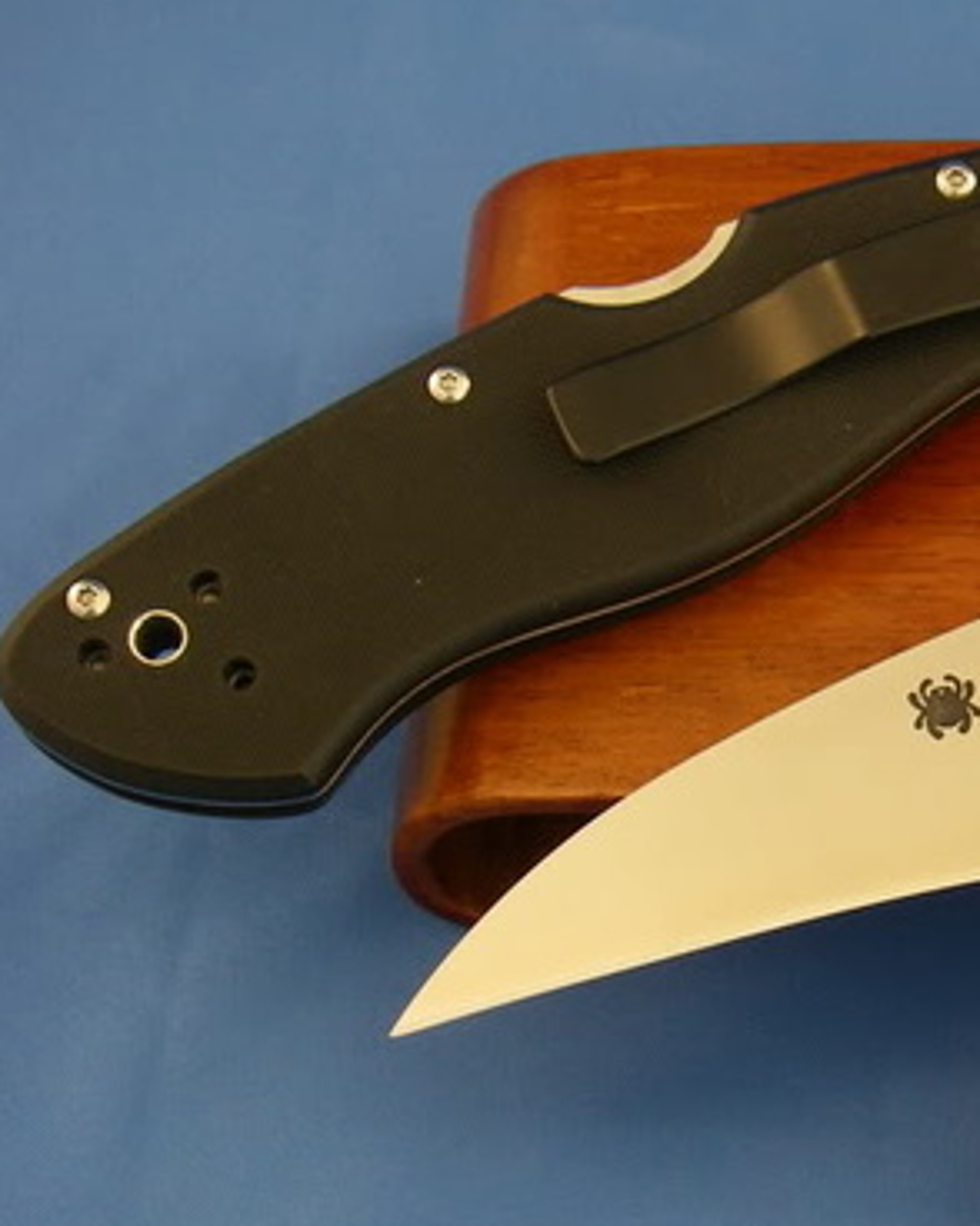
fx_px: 3737
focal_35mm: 103
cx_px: 1240
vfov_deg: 18.6
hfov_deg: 14.4
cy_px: 746
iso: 100
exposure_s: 1/8
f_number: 3.5
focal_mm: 8.1
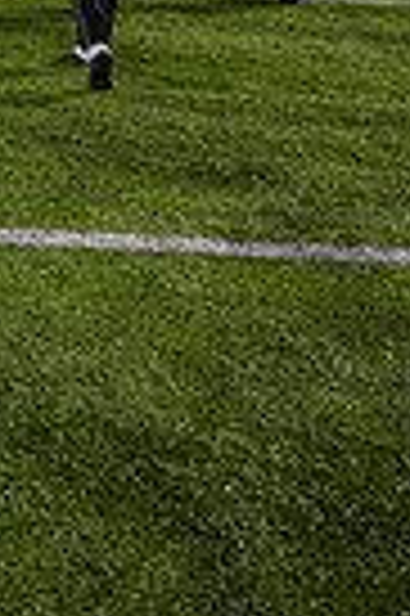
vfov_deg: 22.3
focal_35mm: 79
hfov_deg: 16.0
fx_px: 1353
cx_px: -171
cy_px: -243
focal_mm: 24
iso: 1250
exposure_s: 1/500
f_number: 3.2
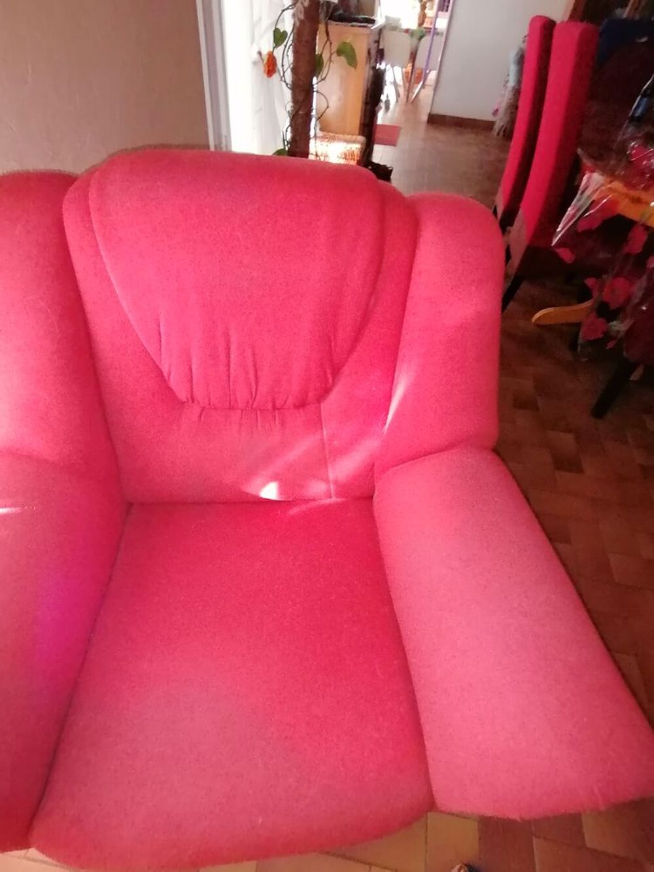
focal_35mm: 17
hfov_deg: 74.7
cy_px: 436
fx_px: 428
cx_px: 327
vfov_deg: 91.0
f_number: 2.4
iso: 400
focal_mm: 2.84
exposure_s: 1/33.3
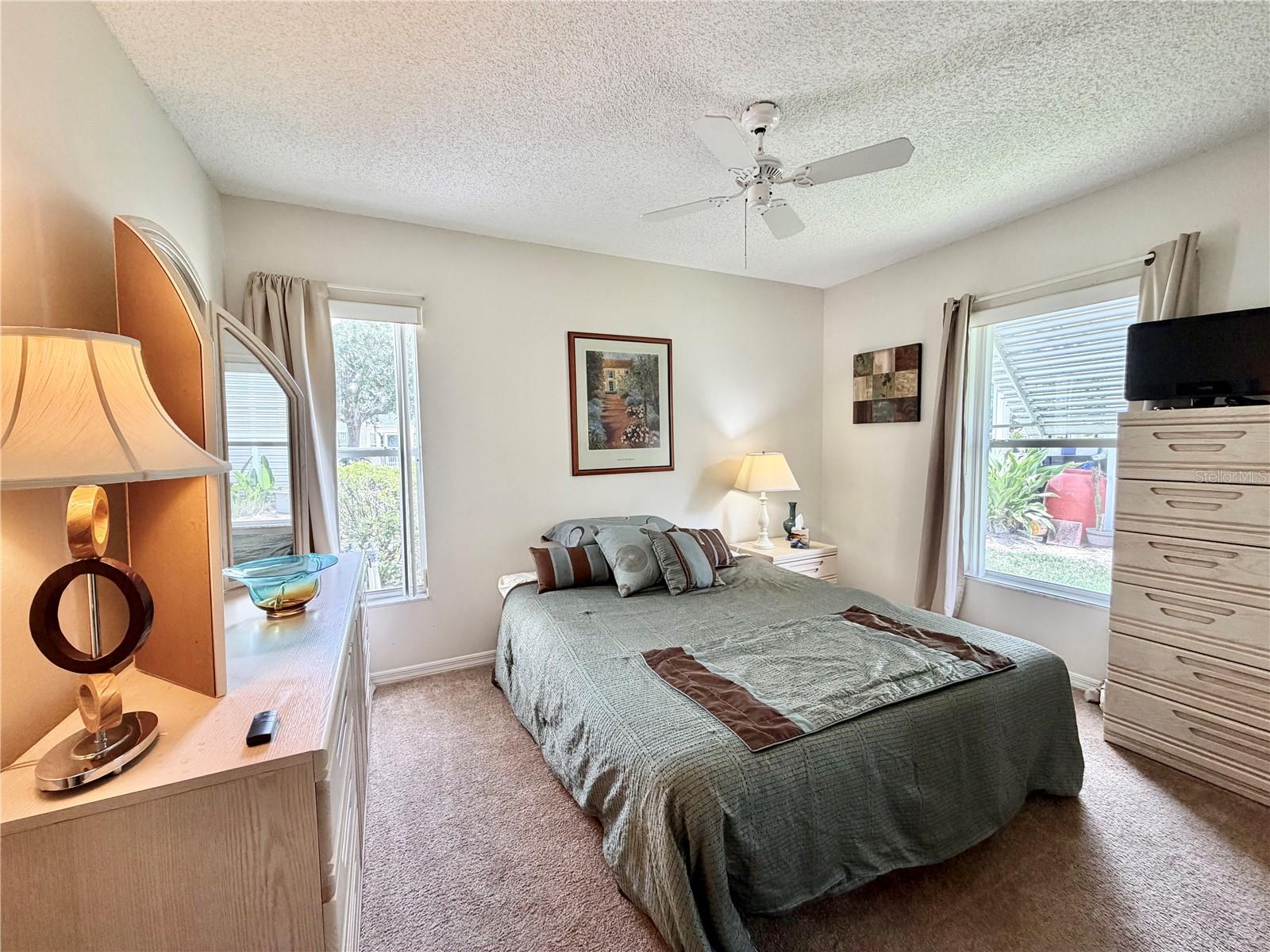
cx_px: 635
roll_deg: +0.8
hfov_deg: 102.1
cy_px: 476
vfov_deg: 85.7
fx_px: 514
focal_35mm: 14
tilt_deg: -4.2
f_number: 2.2
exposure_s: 1/121
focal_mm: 2.22
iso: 160
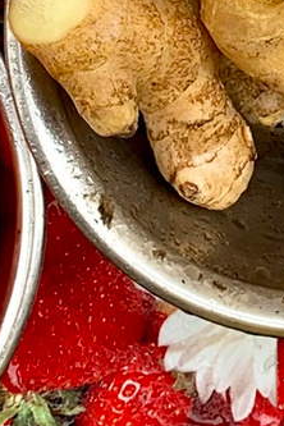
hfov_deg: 9.2
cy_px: -255
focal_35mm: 146
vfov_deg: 13.1
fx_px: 1728
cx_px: 388
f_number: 1.8
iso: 25
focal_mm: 4.25
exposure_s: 1/136
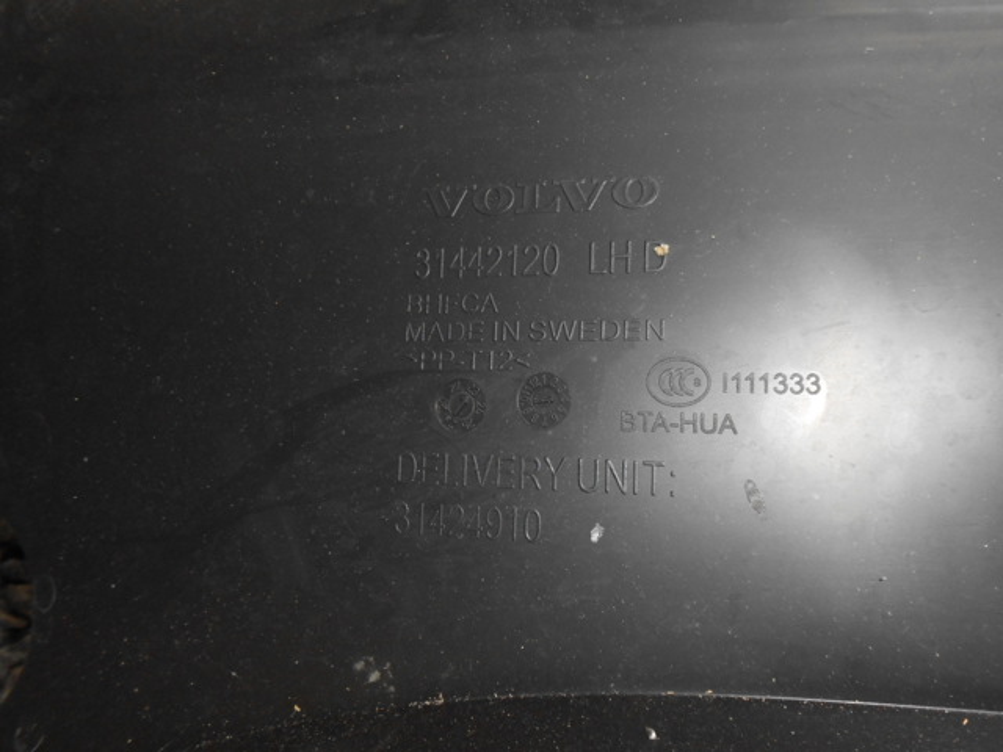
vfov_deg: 53.1
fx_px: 753
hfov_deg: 67.3
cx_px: 502
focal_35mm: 26
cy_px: 376
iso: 200
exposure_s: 1/30
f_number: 11.5
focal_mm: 4.6
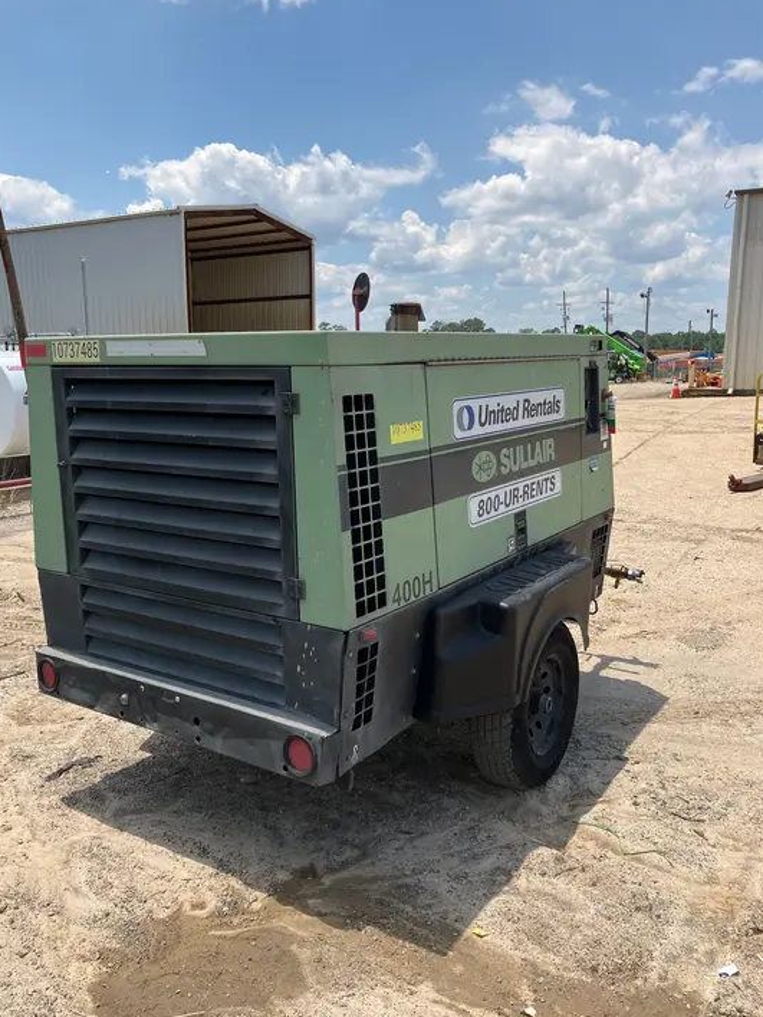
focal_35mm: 29
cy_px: 512
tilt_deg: -9.5
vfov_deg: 61.7
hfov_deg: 48.2
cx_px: 369
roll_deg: +0.5
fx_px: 852
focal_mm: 3.99
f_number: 1.8
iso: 32
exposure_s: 1/2114
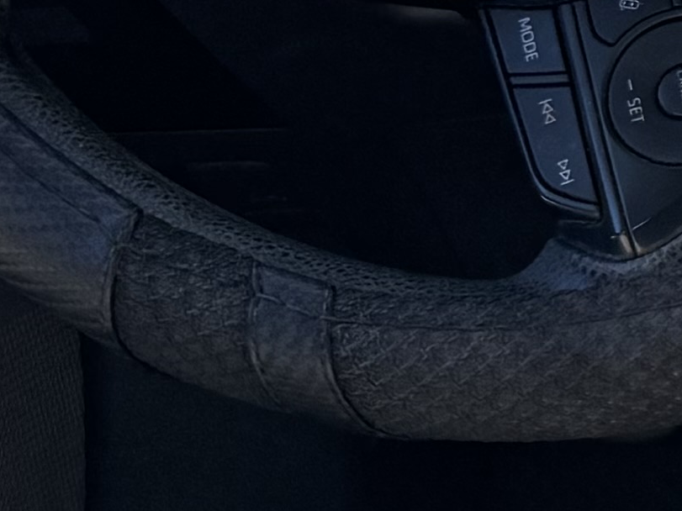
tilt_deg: -15.2
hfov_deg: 9.5
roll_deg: +5.9
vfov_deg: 8.6
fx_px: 3329
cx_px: 1966
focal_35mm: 169
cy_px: -277
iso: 80
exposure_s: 1/481
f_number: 1.78
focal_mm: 6.76
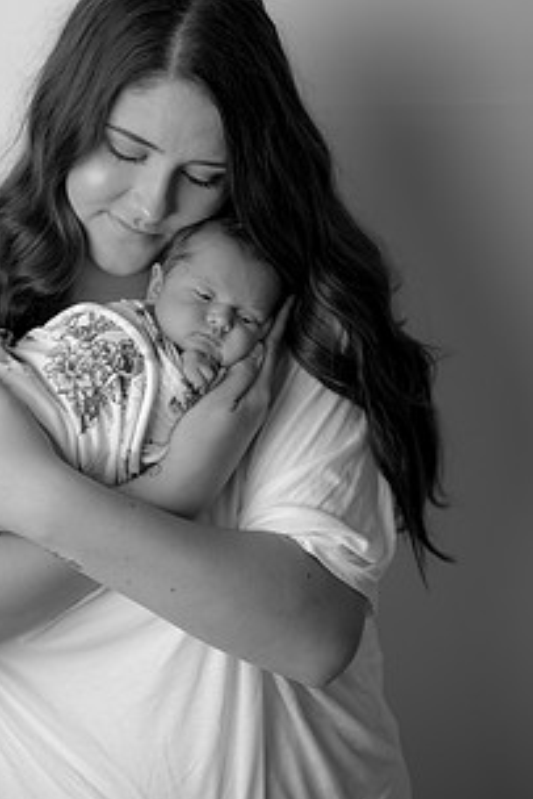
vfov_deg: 27.2
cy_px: 276
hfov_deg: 18.4
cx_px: 165
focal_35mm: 74
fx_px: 1641
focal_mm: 50
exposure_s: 1/200
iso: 100
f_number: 2.5
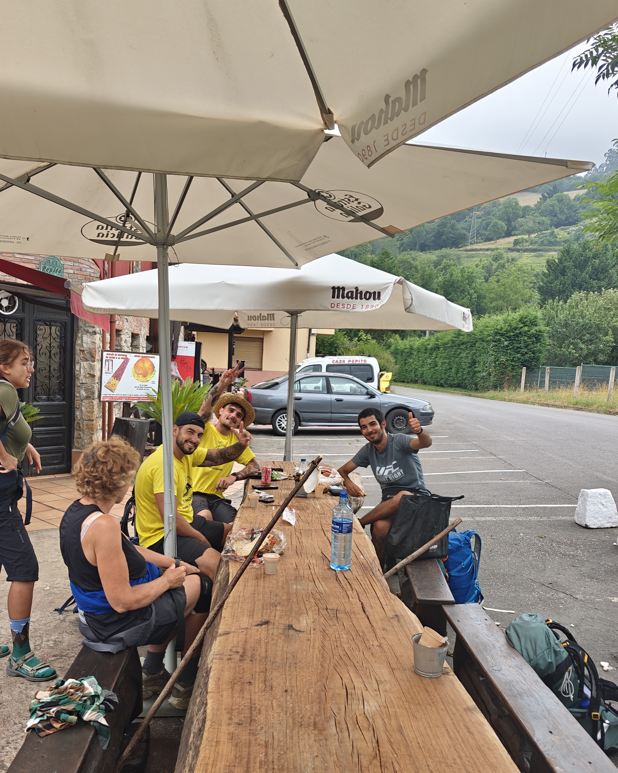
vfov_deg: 58.5
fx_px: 686
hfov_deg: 48.4
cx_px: 277
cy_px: 448
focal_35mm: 30
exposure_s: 1/110
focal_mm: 6.06
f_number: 1.6
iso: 50
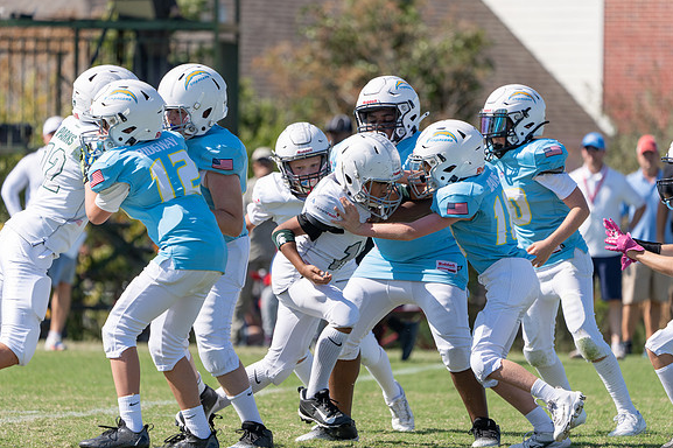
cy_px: 231
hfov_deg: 6.0
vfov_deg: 4.0
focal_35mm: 344
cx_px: 362
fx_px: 6427
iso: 160
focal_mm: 318
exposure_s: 1/1000
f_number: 5.6
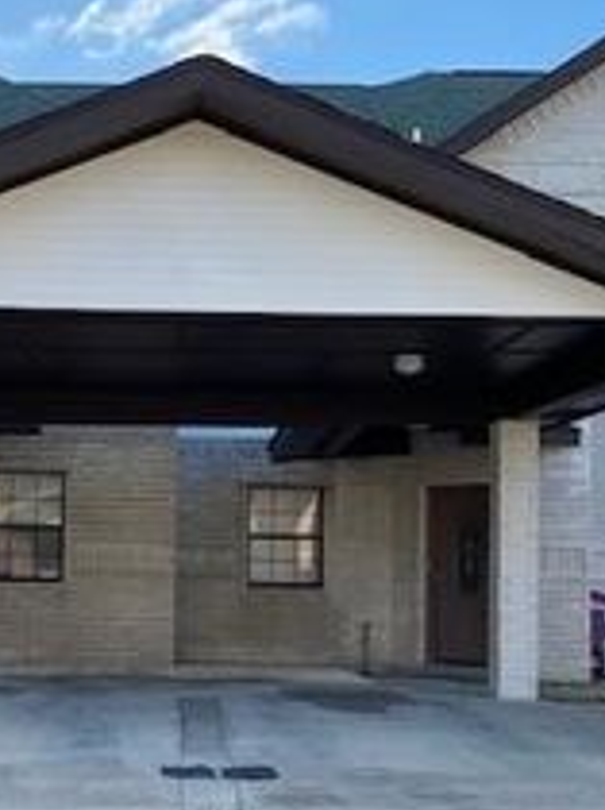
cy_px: 500
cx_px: 116
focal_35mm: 62
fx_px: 1448
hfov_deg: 23.2
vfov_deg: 31.1
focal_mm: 4.25
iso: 32
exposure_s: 1/998
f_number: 1.8
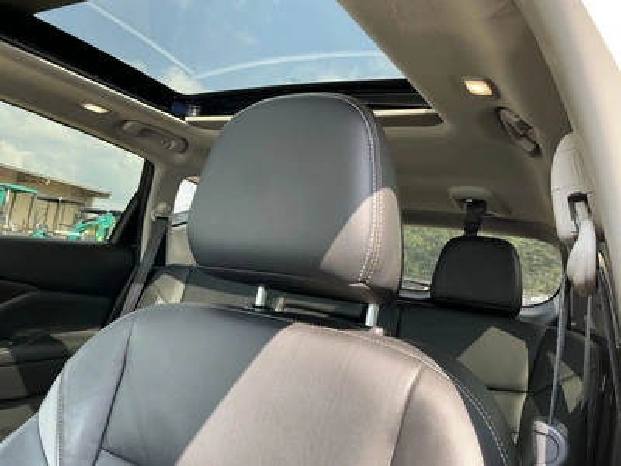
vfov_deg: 49.7
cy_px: 233
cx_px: 310
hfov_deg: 63.4
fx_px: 502
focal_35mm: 28
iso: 25
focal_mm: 3
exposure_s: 1/122
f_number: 1.8
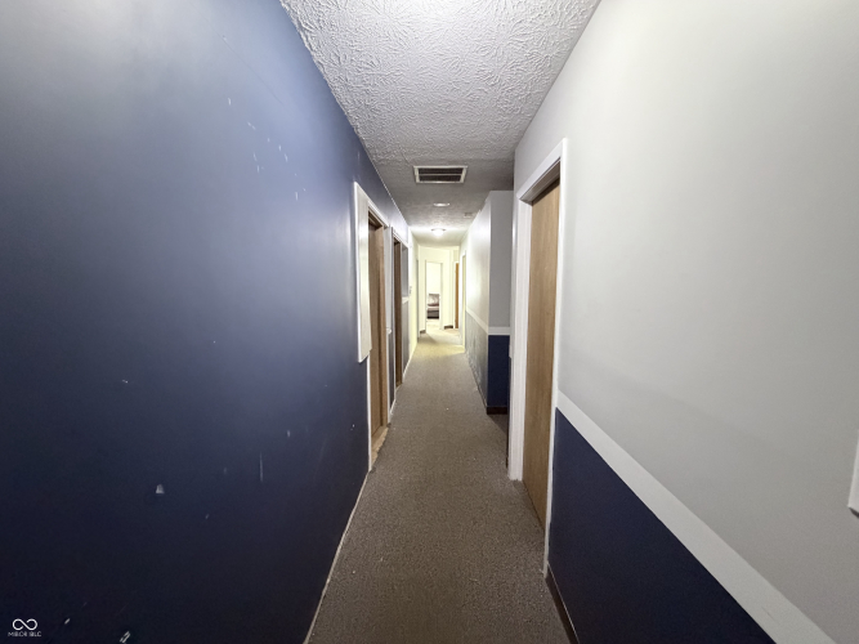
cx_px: 430
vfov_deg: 85.7
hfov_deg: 102.1
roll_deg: -0.3
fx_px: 347
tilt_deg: -5.1
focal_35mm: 14
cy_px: 322
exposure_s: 1/60
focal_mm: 2.22
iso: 1000
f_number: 2.2
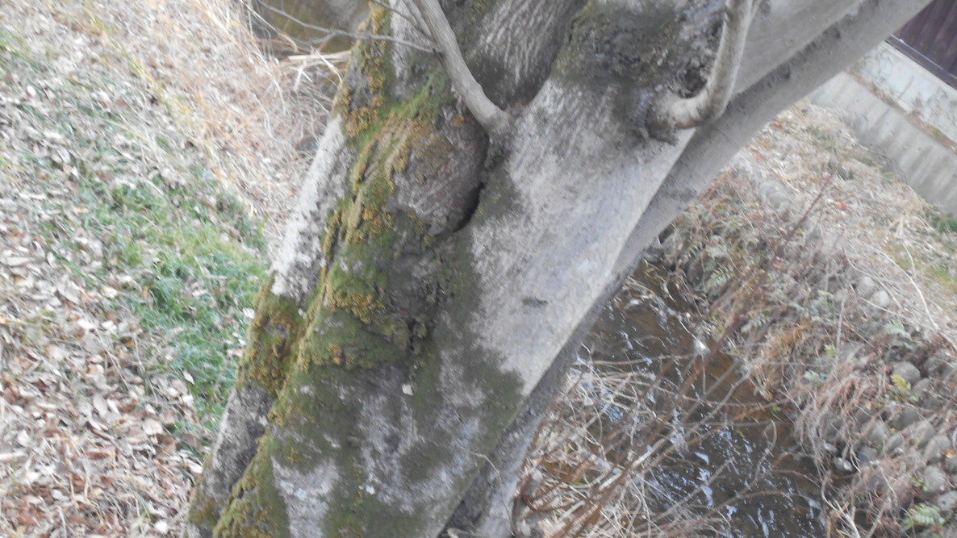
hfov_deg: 38.5
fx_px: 1370
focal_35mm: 54
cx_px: 478
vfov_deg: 22.2
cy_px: 312
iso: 200
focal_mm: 8.8
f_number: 4.5
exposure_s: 1/30
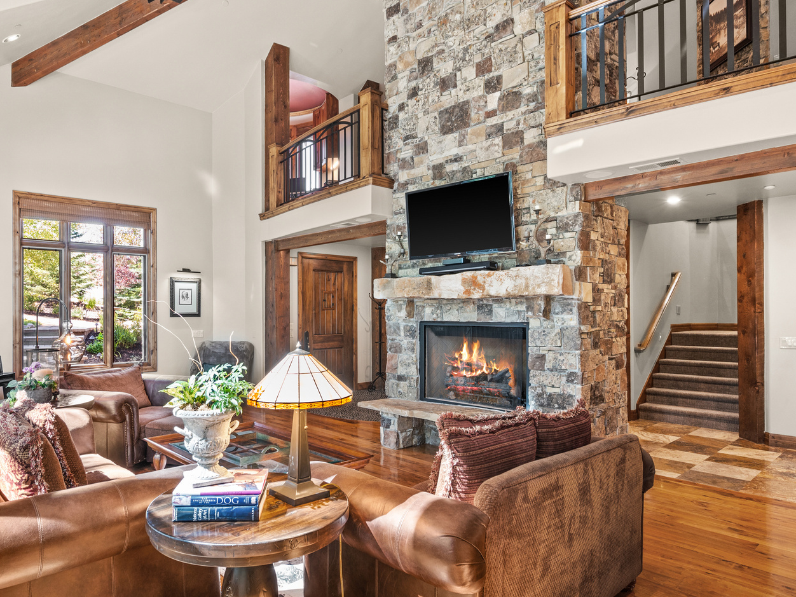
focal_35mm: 22
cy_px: 288
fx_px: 506
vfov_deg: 61.1
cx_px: 327
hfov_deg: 75.7
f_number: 7.1
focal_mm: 14
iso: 400
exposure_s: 1/2
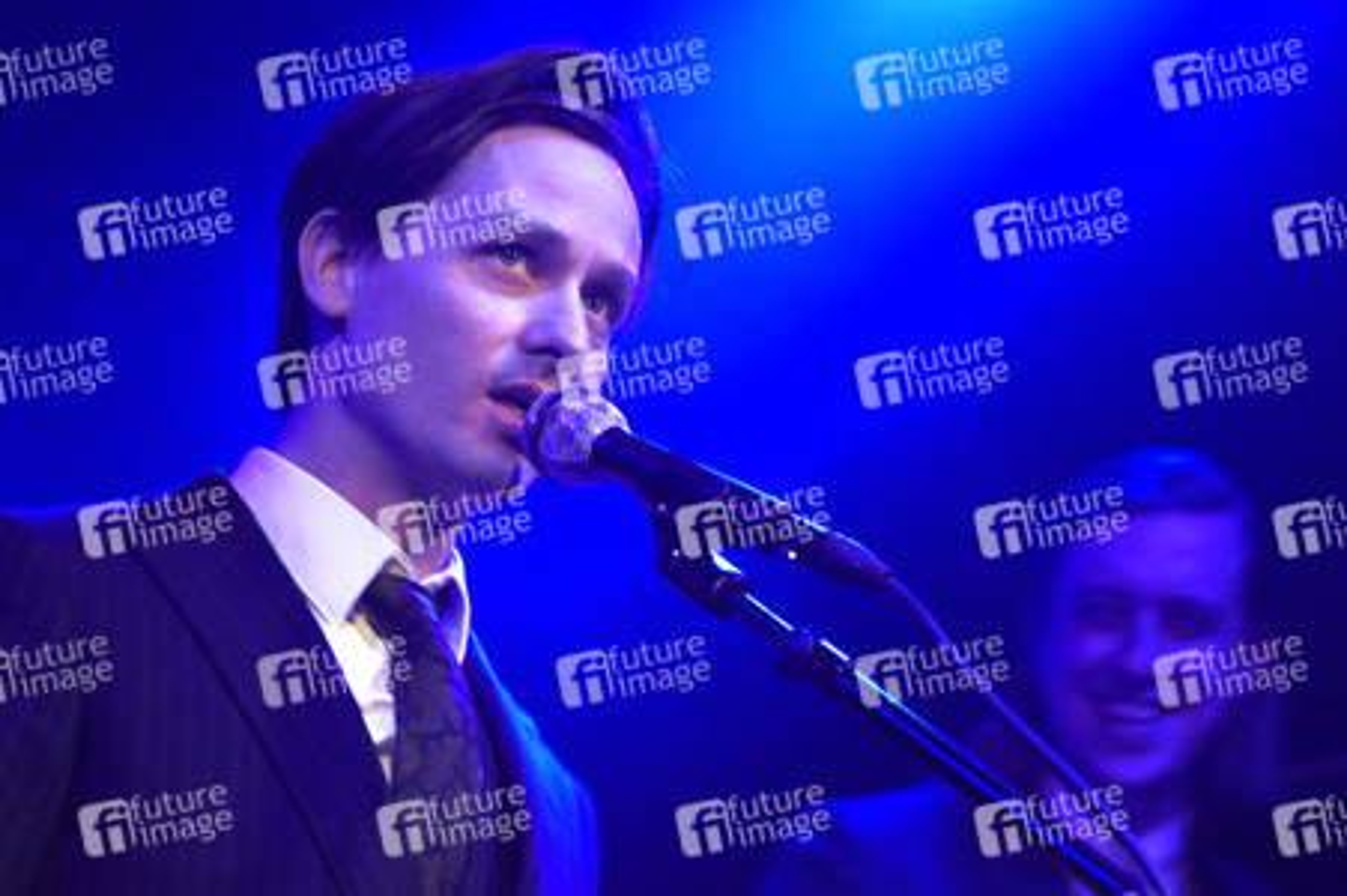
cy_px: 448
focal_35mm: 66
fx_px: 2468
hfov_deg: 30.5
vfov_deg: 20.6
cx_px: 674
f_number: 2.8
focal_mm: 44
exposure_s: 1/30
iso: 1250
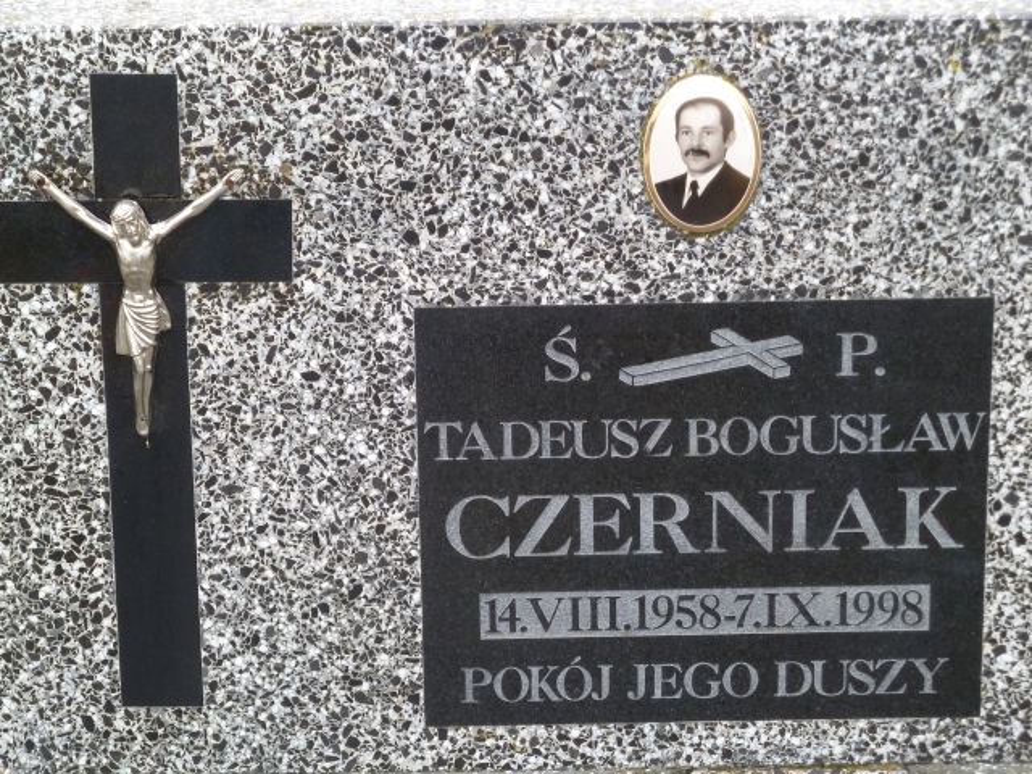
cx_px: 516
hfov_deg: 17.7
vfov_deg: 13.3
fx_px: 3309
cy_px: 387
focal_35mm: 111
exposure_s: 1/40
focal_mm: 18.2
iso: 100
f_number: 4.4
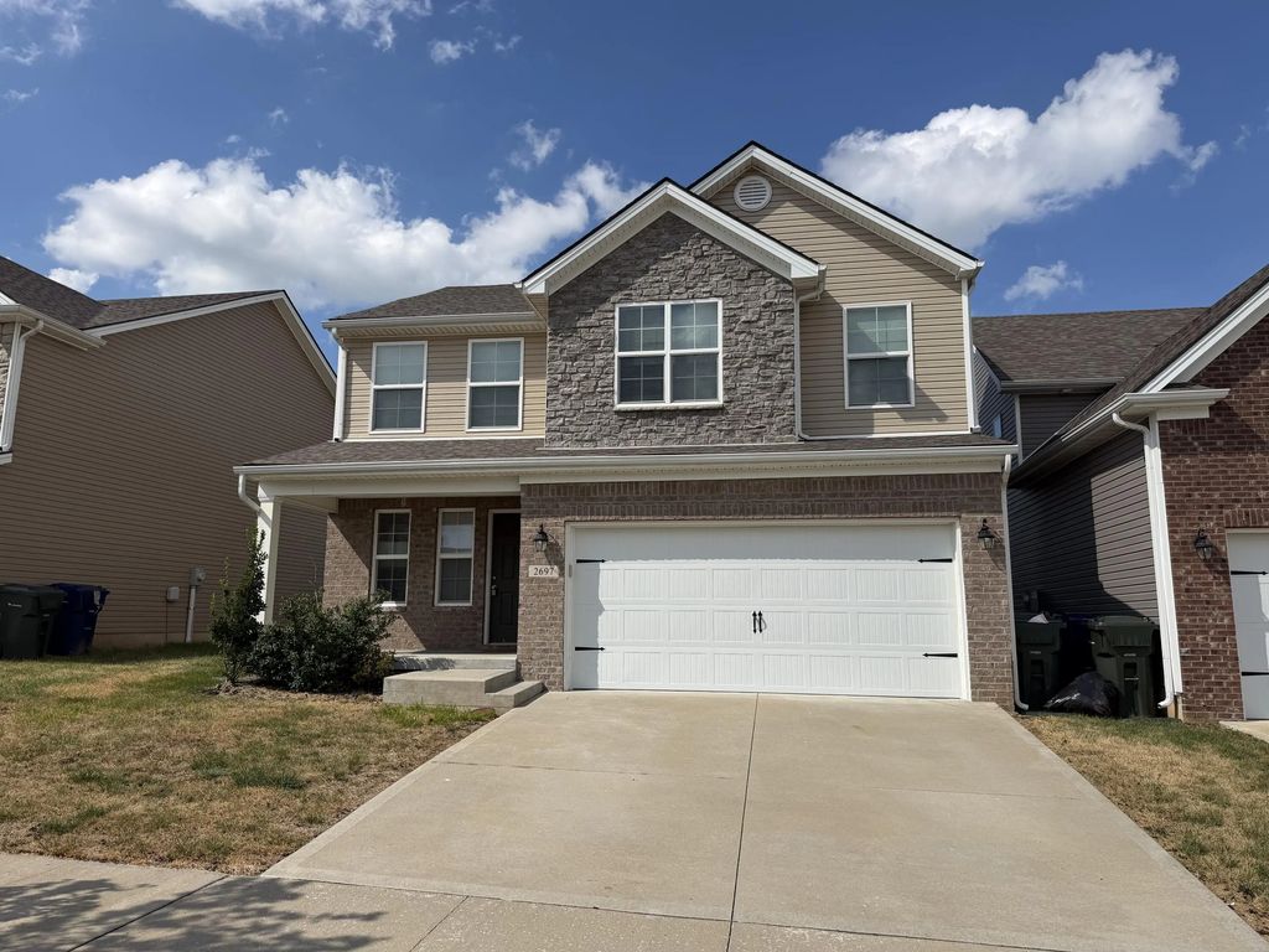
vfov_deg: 56.8
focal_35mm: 24
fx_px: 880
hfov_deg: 71.6
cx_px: 634
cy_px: 476
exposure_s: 1/8130
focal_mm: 6.76
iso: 80
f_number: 1.78
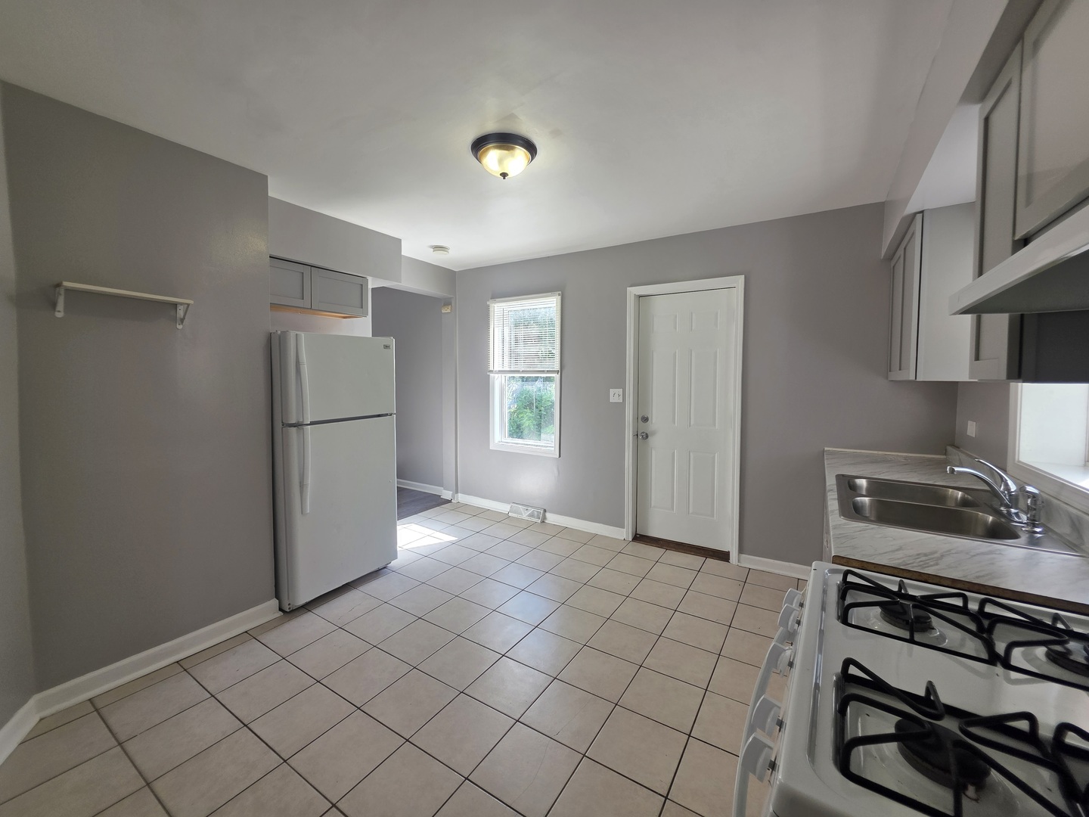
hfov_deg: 106.2
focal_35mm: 13
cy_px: 408
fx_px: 409
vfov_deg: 89.9
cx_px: 544
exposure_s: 1/120
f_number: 1.9
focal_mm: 2.2
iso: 32
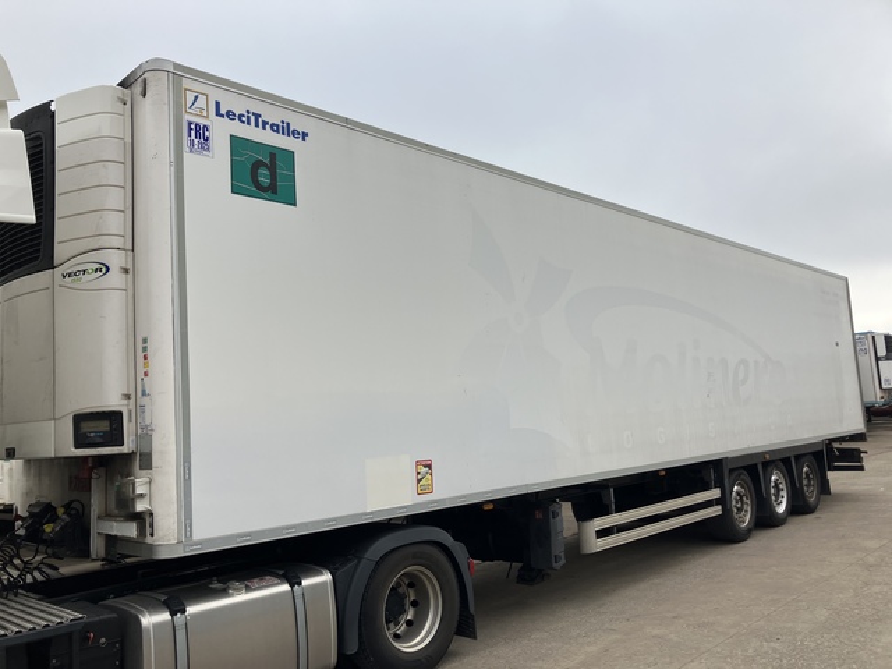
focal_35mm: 28
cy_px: 334
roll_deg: +3.8
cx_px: 446
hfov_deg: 63.4
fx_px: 722
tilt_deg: +4.1
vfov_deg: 49.7
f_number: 1.8
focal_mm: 3.99
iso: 32
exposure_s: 1/1312
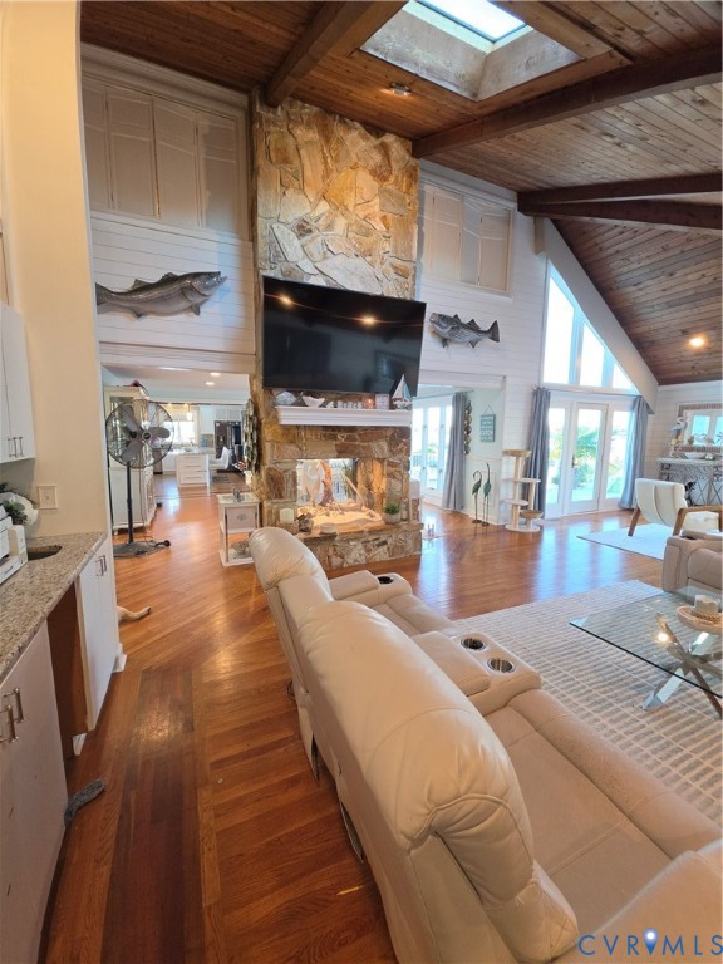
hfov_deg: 89.9
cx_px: 362
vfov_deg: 106.2
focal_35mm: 13
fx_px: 362
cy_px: 482
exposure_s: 1/120
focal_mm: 2.2
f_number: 1.9
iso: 250
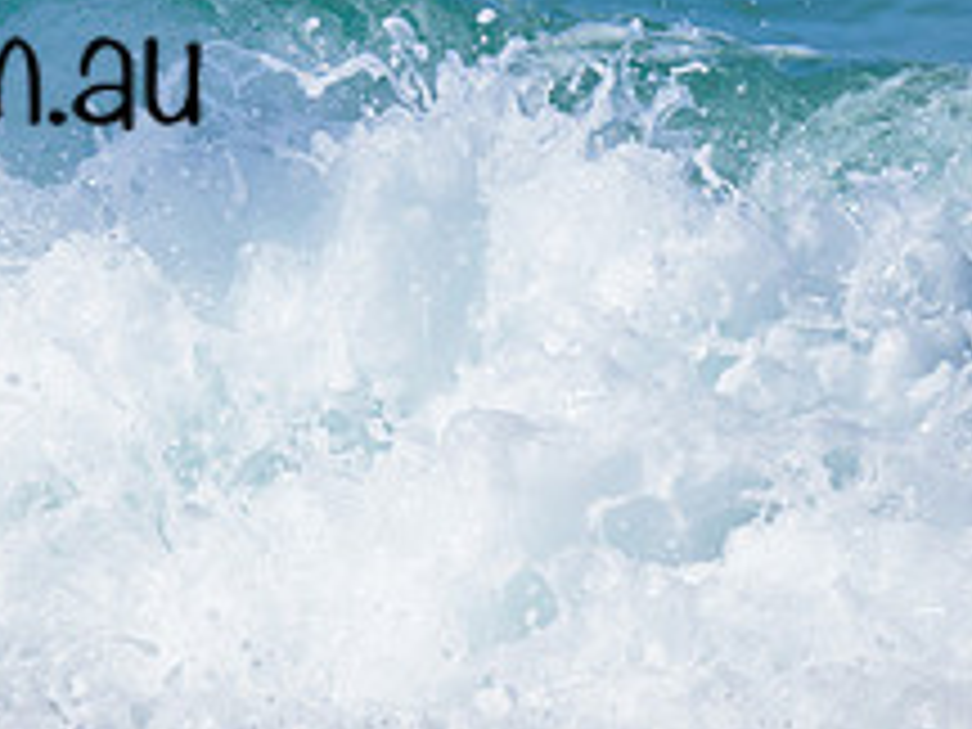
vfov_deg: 0.6
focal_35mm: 2339
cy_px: -6
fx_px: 65678
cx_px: -102
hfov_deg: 0.8
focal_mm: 800
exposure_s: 1/2000
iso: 500
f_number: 6.3
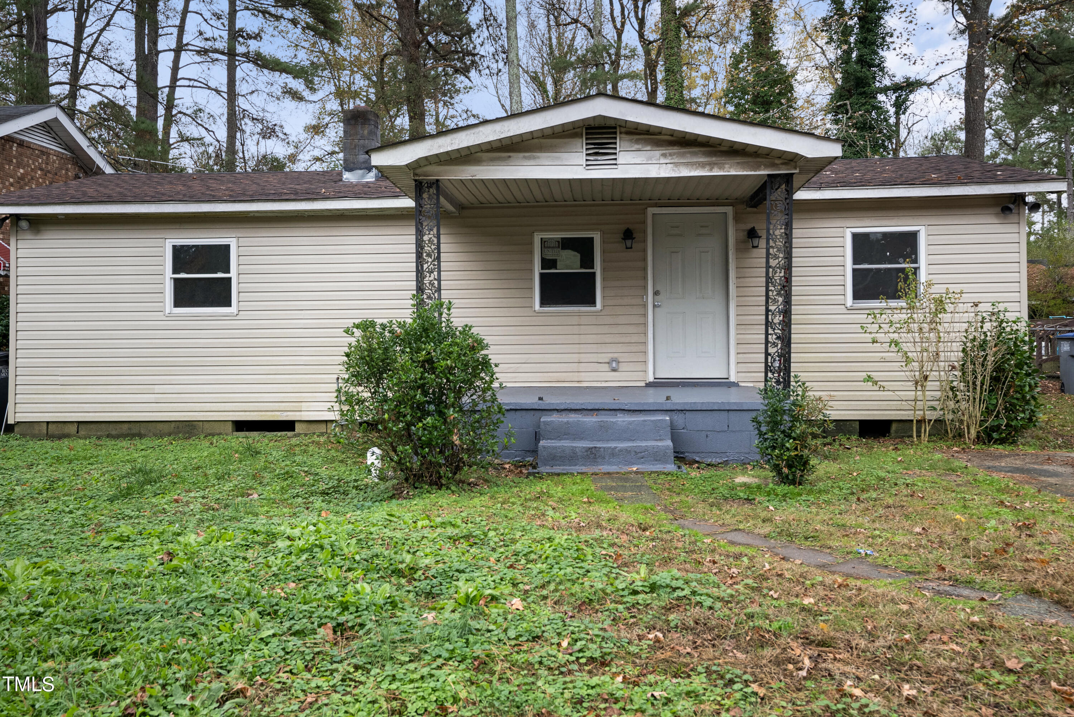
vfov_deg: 41.2
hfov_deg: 58.7
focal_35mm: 32
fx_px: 955
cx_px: 537
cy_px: 358
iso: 500
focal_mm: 32
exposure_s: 1/50
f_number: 6.3
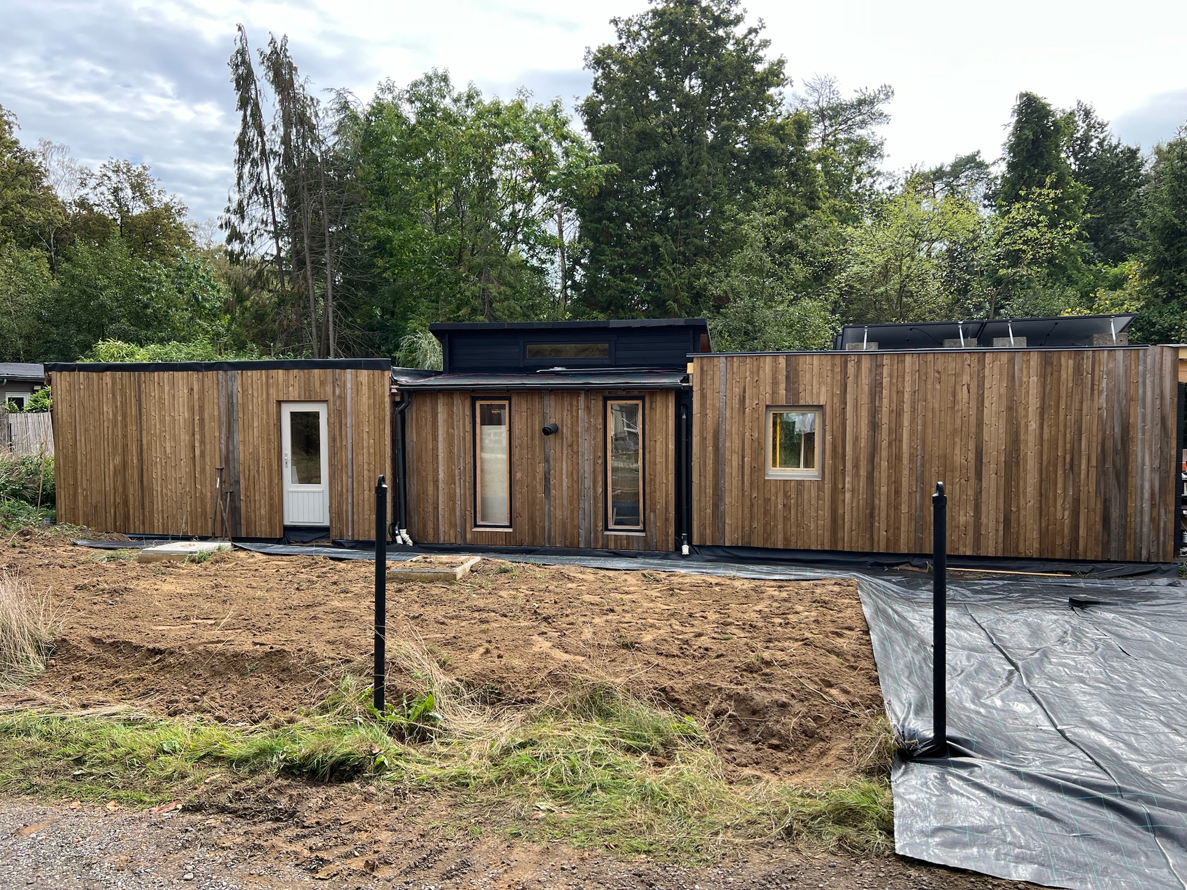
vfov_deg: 53.1
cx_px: 594
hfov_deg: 67.3
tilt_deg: -2.0
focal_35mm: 26
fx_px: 892
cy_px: 445
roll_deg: -0.3
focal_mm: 5.7
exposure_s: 1/1431
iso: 50
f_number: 1.5
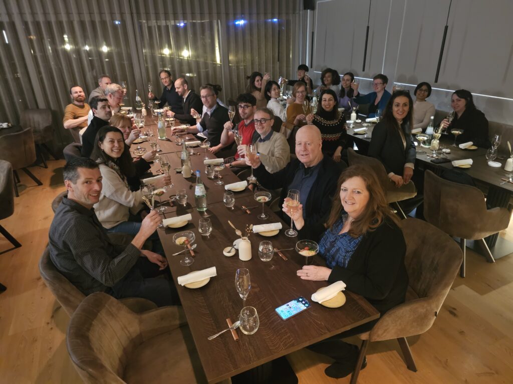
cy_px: 192
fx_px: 341
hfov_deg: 73.9
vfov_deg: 58.9
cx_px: 256
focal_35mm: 23
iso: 1250
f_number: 1.7
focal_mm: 6.3
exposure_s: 1/19
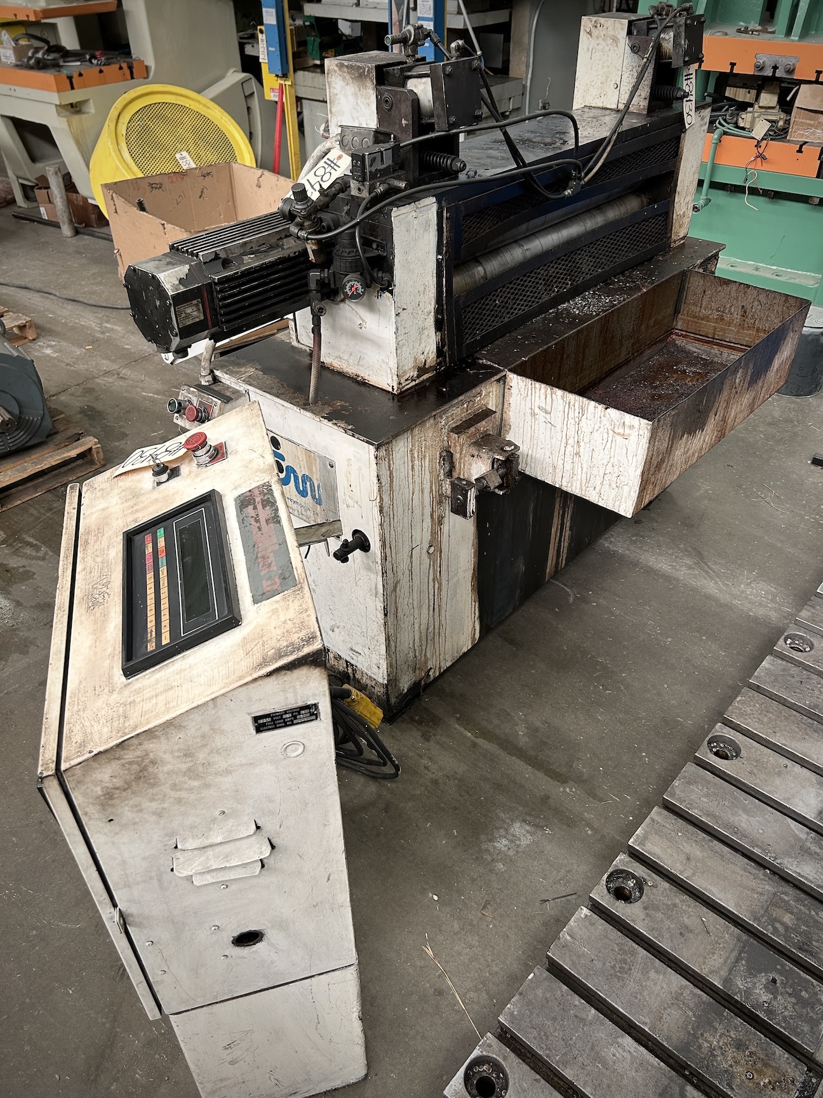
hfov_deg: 53.1
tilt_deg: -37.9
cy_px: 549
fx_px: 824
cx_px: 412
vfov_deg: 67.3
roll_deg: +1.4
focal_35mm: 26
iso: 100
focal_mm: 5.7
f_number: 1.5
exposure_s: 1/60
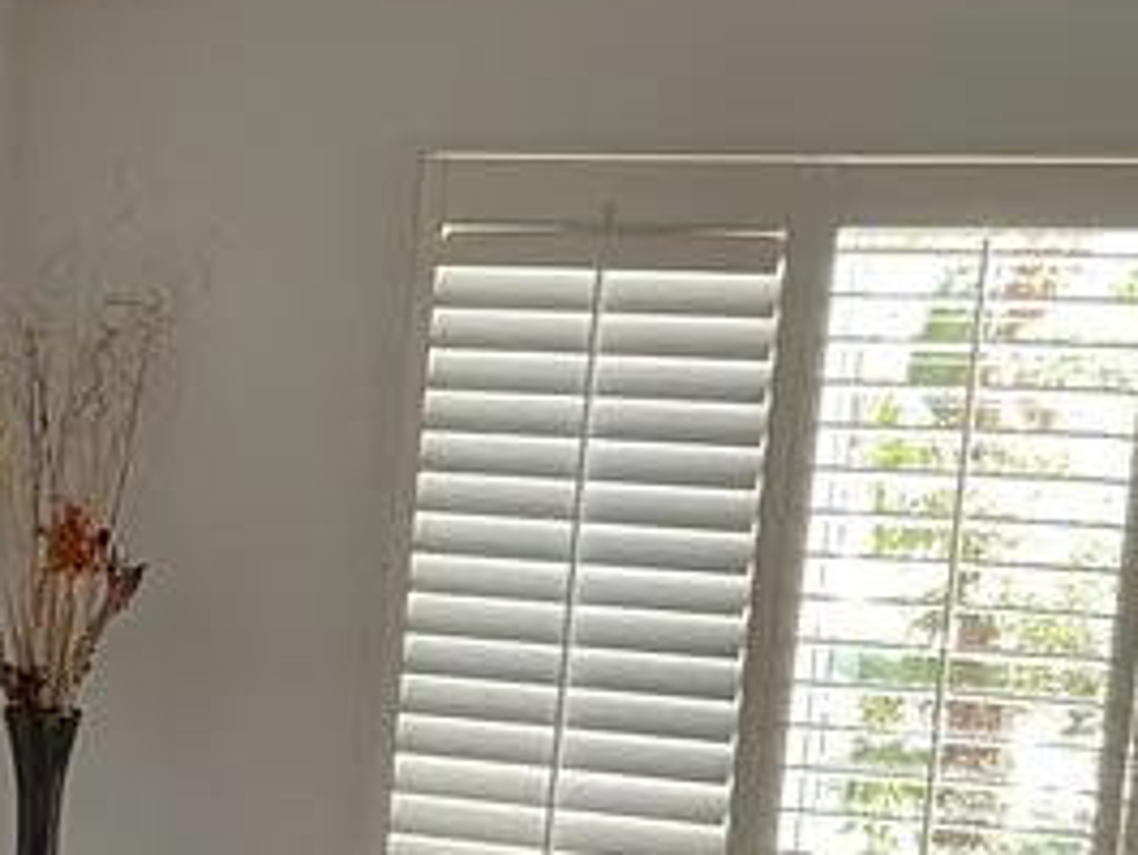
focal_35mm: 112
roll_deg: -3.4
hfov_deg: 17.1
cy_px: 902
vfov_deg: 13.0
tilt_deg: -6.9
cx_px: -30
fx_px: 3684
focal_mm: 3
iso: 50
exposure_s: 1/60
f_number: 1.8
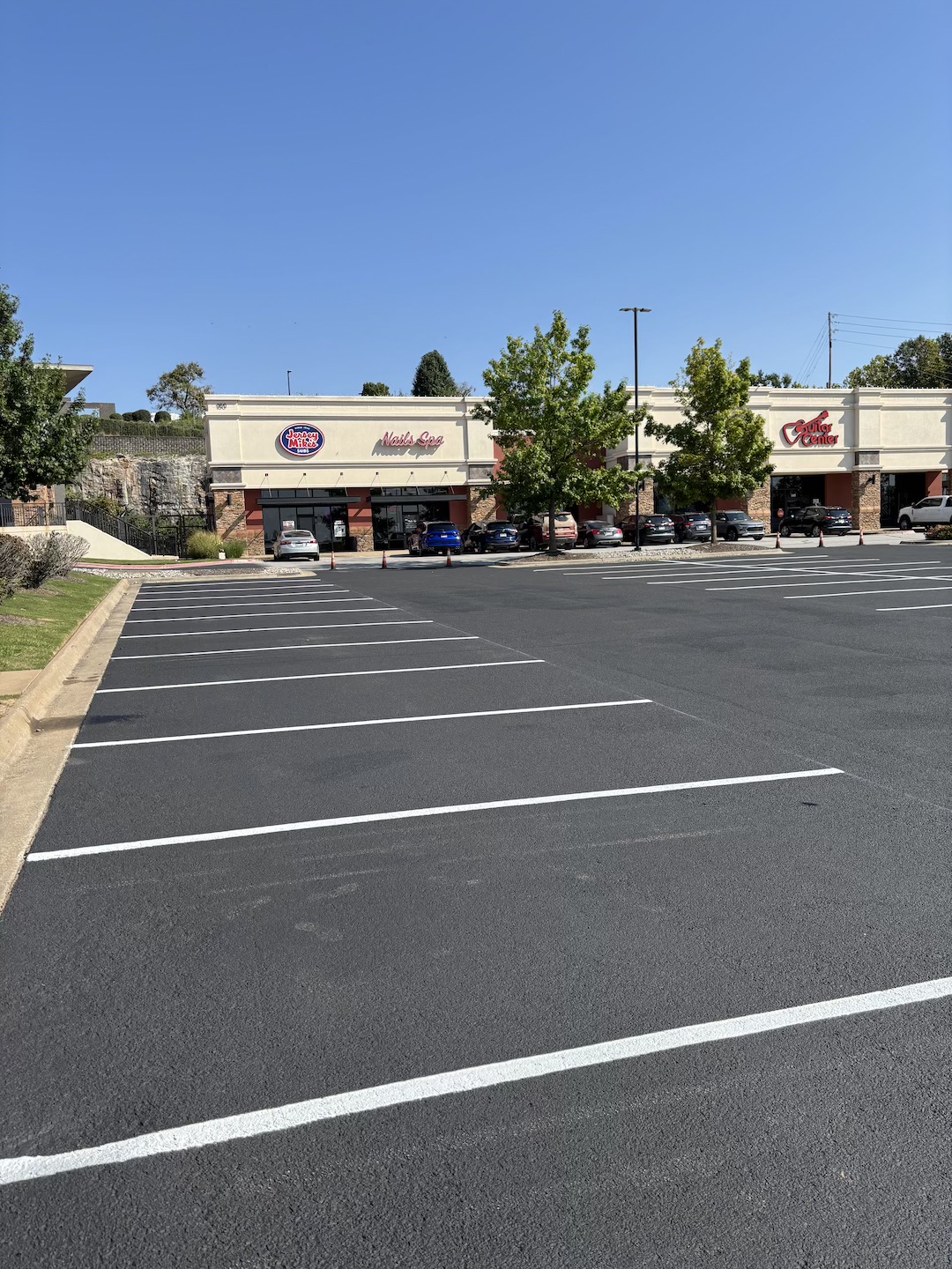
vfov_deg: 67.3
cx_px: 476
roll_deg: +1.8
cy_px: 634
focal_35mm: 26
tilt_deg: -4.2
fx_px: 953
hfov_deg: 53.1
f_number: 1.6
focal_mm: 5.96
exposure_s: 1/2778
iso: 50
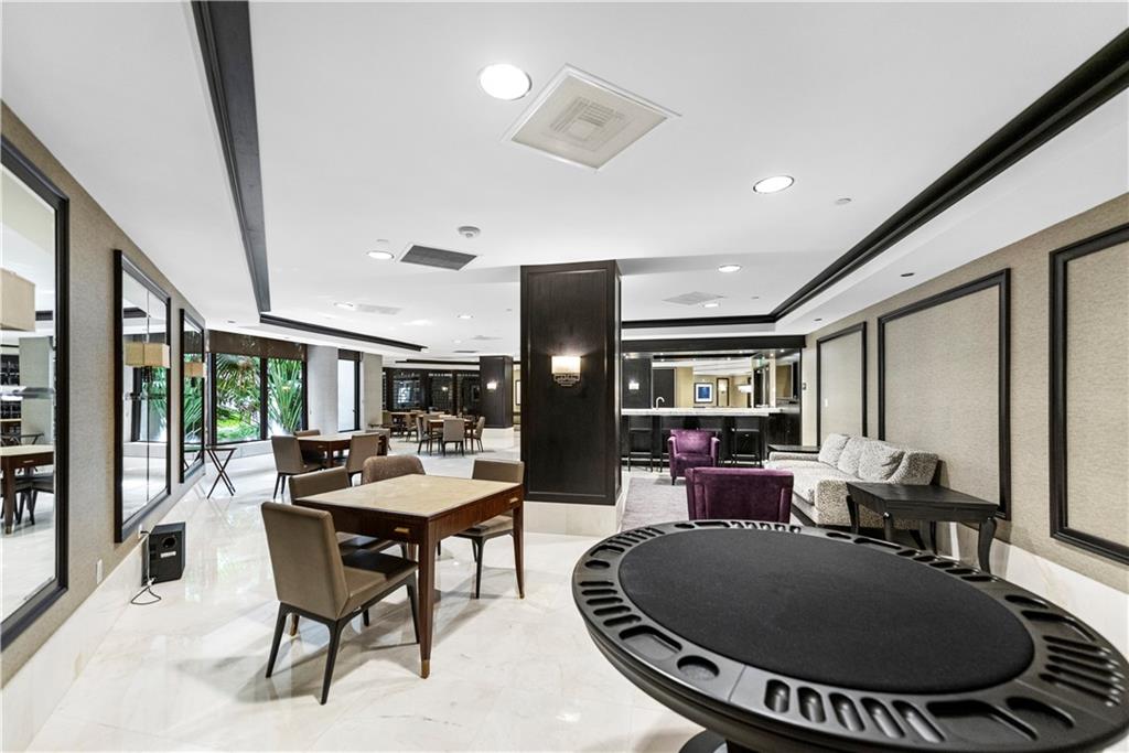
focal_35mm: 14
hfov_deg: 104.2
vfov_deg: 81.2
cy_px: 376
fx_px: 439
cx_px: 564
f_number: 3.2
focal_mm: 14
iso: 1000
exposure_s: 1/60
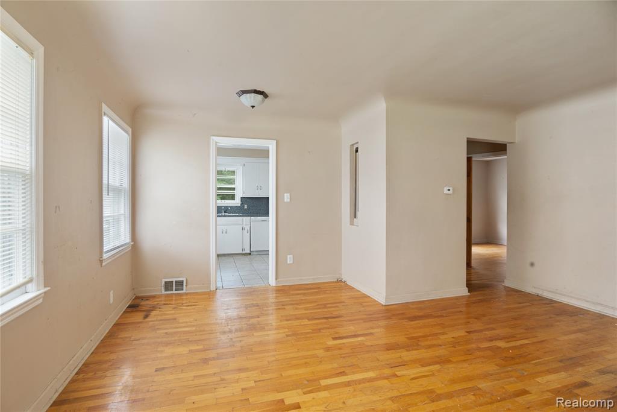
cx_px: 308
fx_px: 463
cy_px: 206
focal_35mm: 27
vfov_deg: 47.9
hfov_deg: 67.4
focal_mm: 27
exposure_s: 1/1.67
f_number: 9
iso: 320
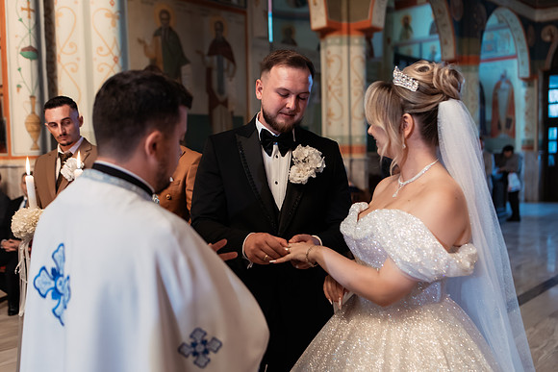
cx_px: 279
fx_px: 543
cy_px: 186
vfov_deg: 37.9
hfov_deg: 54.4
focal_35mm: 35
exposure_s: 1/200
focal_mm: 35
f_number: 2.2
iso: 1600
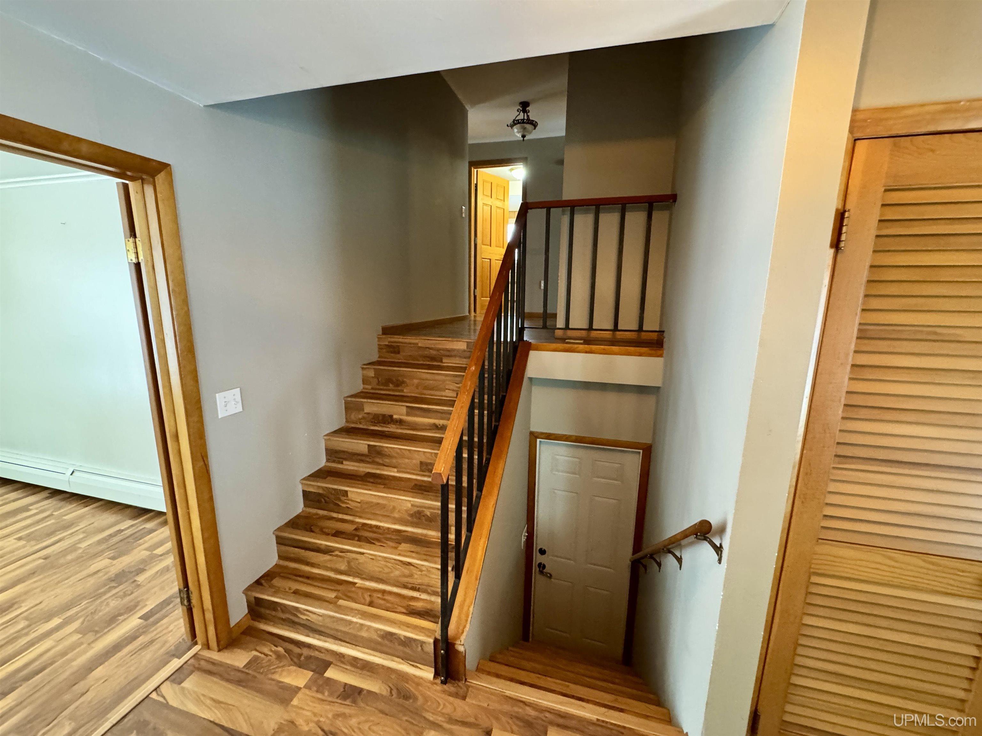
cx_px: 491
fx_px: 397
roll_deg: -0.7
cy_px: 368
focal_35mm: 14
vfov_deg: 85.7
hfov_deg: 102.1
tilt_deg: -11.6
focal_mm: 2.22
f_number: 2.2
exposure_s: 1/60
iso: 800
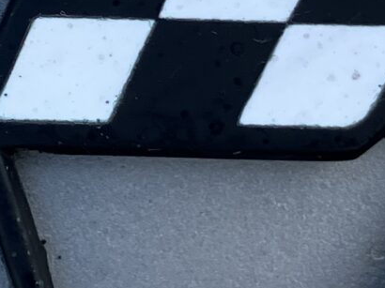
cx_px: 30
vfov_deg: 8.4
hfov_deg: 11.2
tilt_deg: -65.0
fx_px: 1945
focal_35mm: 175
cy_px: -36
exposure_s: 1/571
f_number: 1.8
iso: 32
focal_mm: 3.99
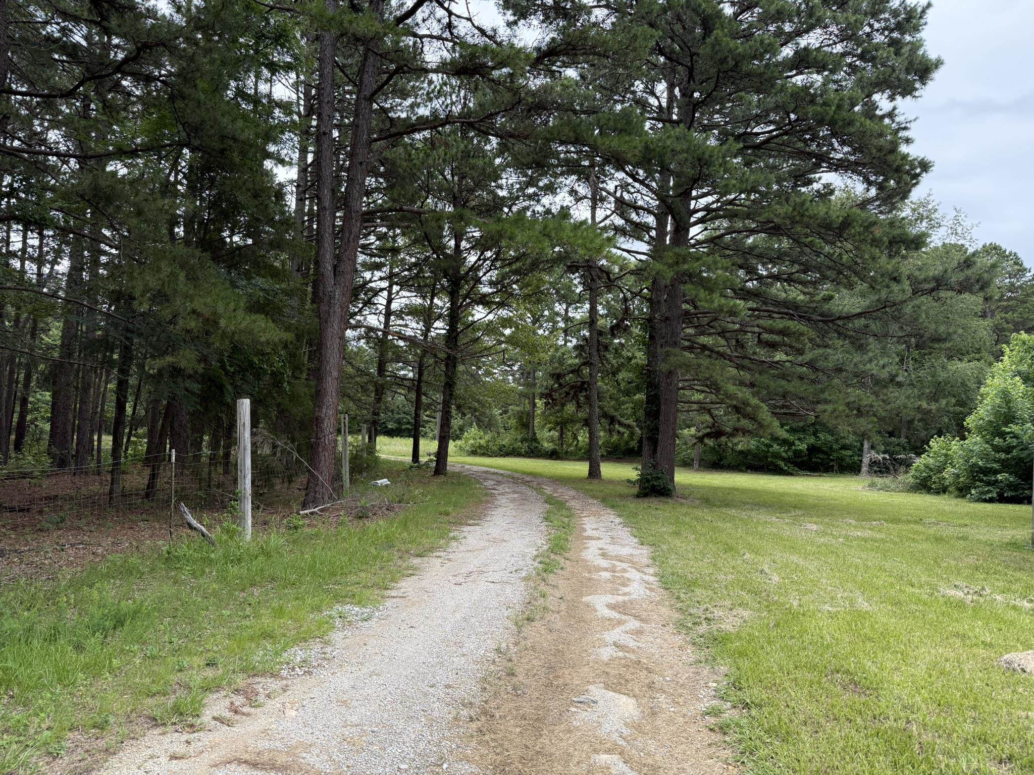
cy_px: 388
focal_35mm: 24
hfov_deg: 71.6
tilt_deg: +1.2
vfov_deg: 56.8
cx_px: 517
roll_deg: -1.8
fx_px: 717
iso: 100
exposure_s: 1/1192
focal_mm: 6.76
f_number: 1.78
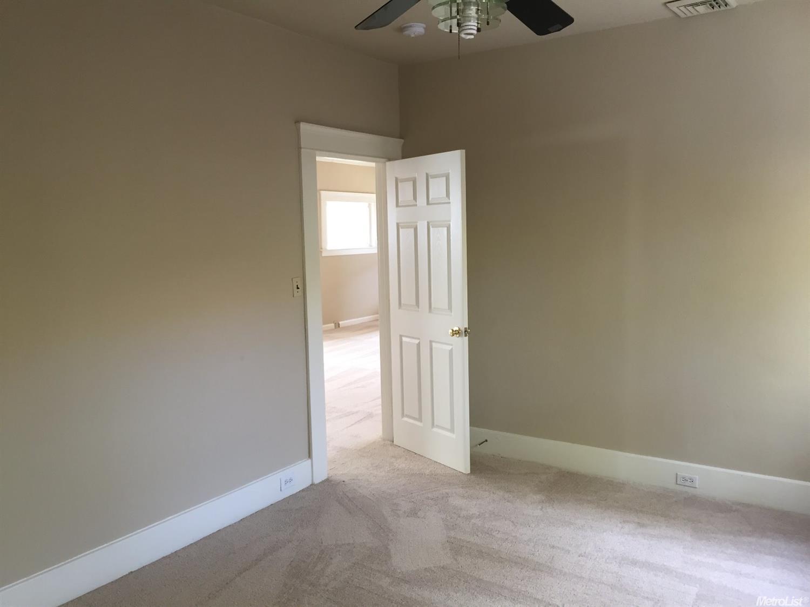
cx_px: 405
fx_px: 678
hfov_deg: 61.7
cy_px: 304
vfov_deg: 48.2
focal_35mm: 29
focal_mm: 4.15
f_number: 2.2
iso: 64
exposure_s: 1/30
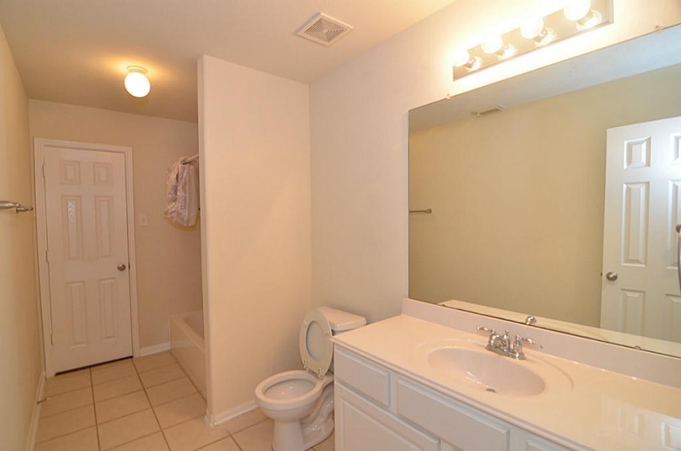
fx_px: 311
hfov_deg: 95.1
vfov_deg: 71.8
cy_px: 226
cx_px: 340
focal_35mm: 16
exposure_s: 1/20
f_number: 7.1
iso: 640
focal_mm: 11
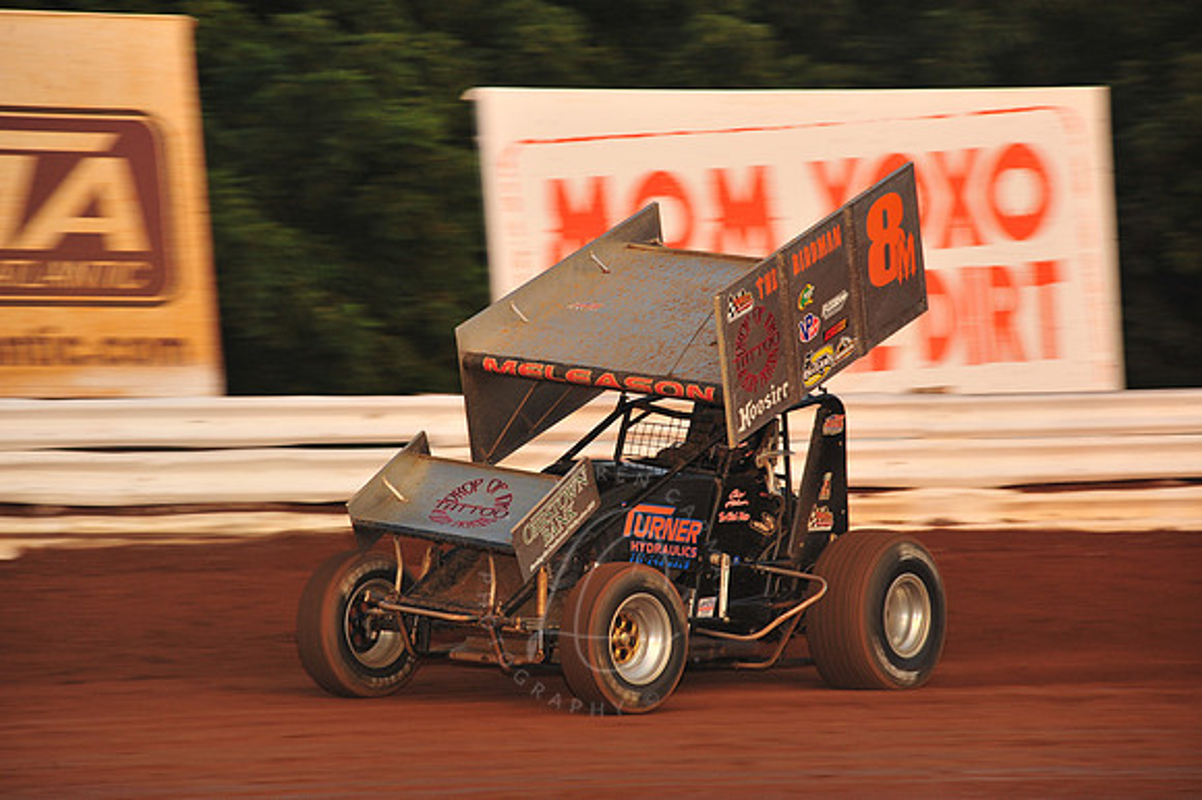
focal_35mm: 200
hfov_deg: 10.3
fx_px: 6674
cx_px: 601
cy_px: 400
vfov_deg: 6.9
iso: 1000
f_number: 8
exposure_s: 1/320
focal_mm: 200
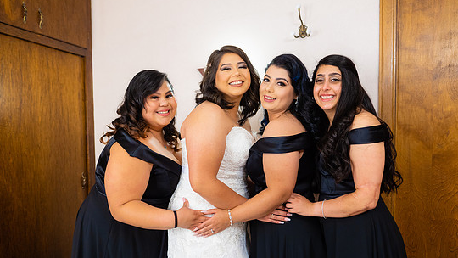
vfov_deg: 42.8
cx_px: 233
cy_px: 151
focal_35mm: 27
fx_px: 328
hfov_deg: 69.8
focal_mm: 24
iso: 500
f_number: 2
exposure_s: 1/125
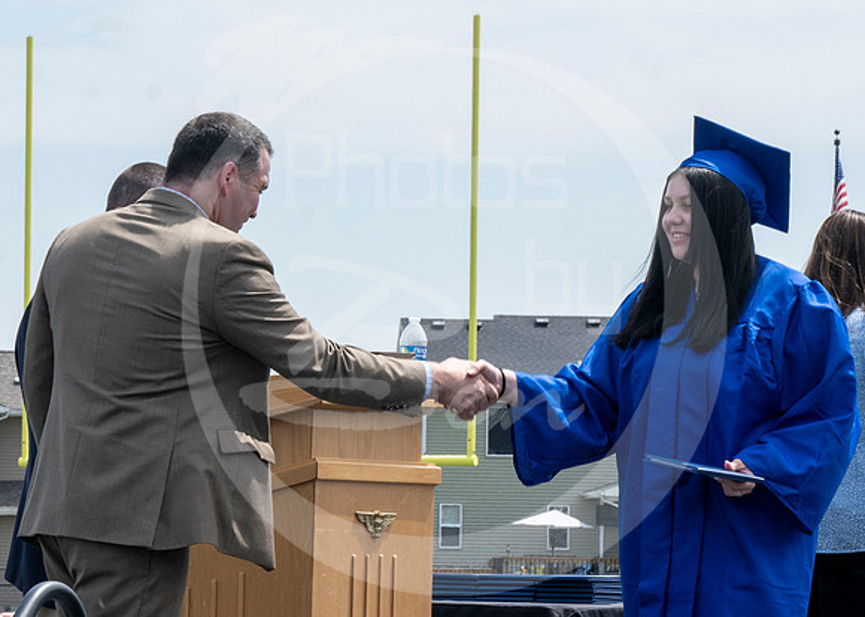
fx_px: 5098
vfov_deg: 6.9
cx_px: 236
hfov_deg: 9.7
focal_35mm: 208
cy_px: 339
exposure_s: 1/250
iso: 200
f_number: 13
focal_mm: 70
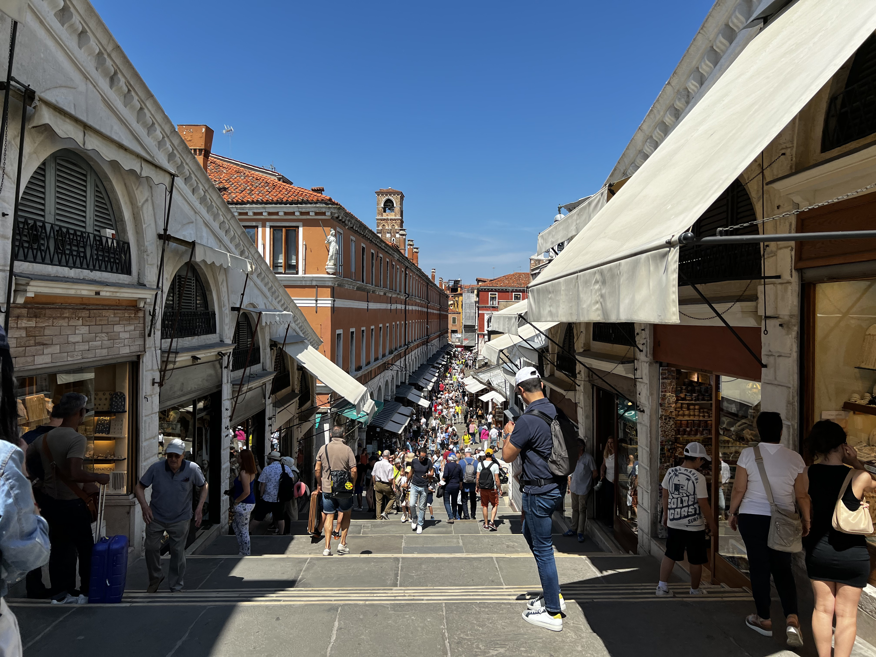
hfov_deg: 67.3
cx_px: 438
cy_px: 328
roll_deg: -0.5
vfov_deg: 53.1
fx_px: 658
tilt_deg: -1.8
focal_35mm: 26
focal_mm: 5.7
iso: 50
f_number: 1.5
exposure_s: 1/3968
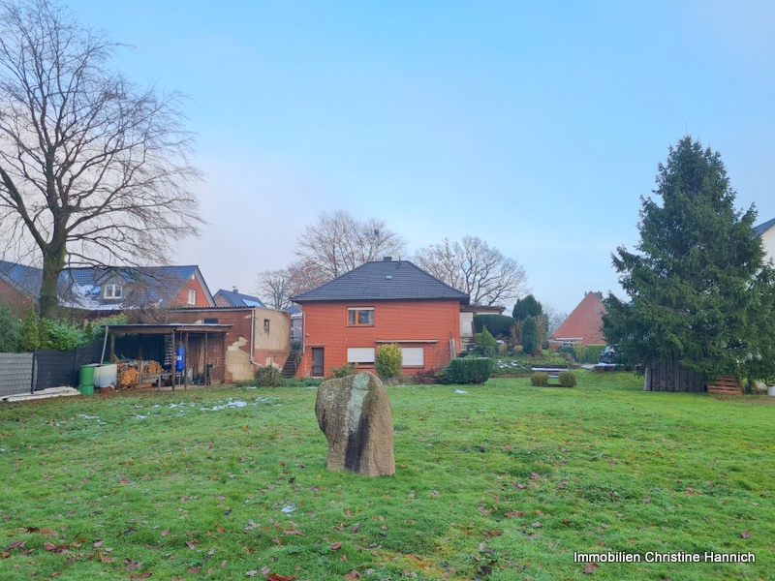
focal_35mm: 26
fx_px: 582
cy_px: 290
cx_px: 388
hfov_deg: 67.3
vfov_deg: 53.1
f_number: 1.8
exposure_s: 1/332
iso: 50
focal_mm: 5.4
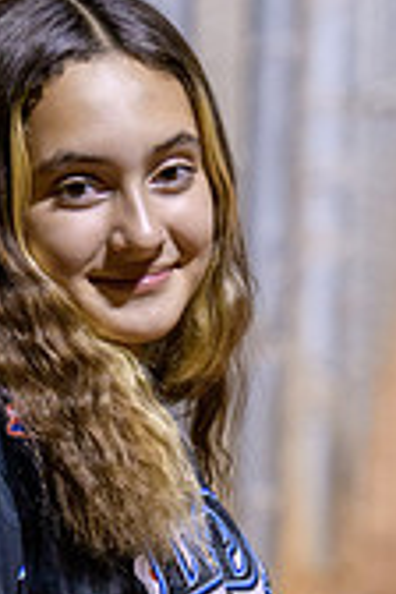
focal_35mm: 375
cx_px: 85
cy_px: 651
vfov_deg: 5.5
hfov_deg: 3.7
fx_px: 6187
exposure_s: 1/250
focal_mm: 140
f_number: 5
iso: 4000
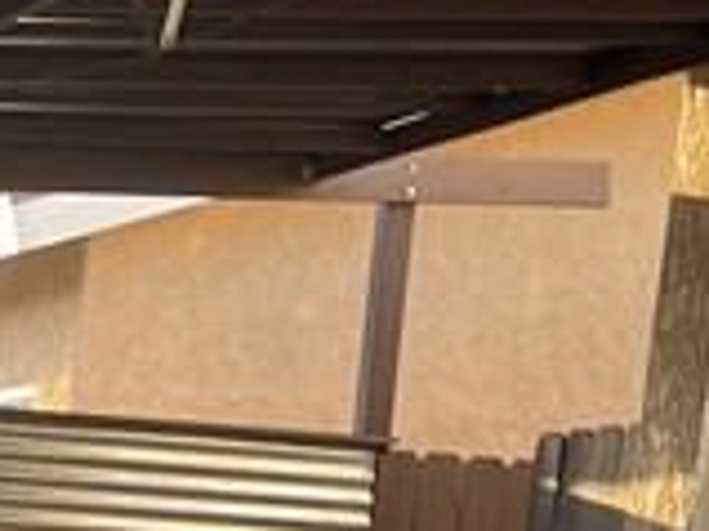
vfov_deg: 8.7
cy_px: 1080
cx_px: -767
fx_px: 3295
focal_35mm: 161
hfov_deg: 11.0
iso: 32
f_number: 1.6
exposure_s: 1/154
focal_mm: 5.1
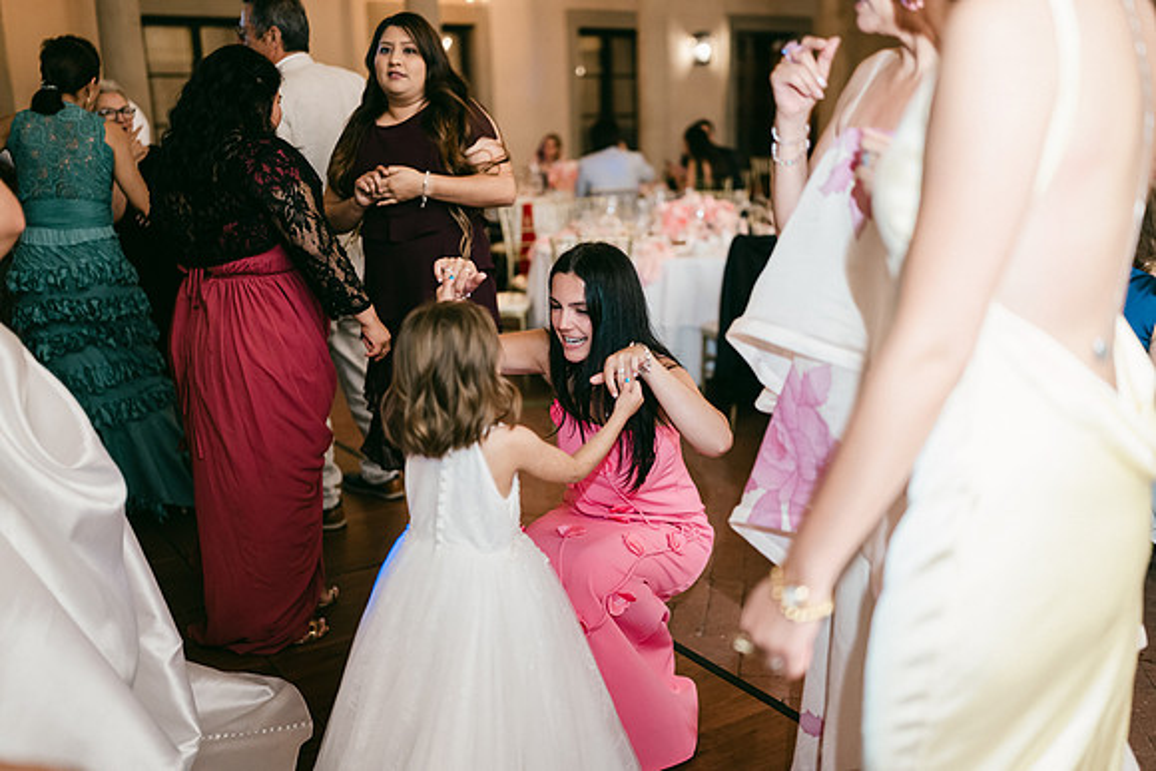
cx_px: 578
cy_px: 386
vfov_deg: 37.9
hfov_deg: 54.4
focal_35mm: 35
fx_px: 1124
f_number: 1.2
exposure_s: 1/125
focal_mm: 35
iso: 1600
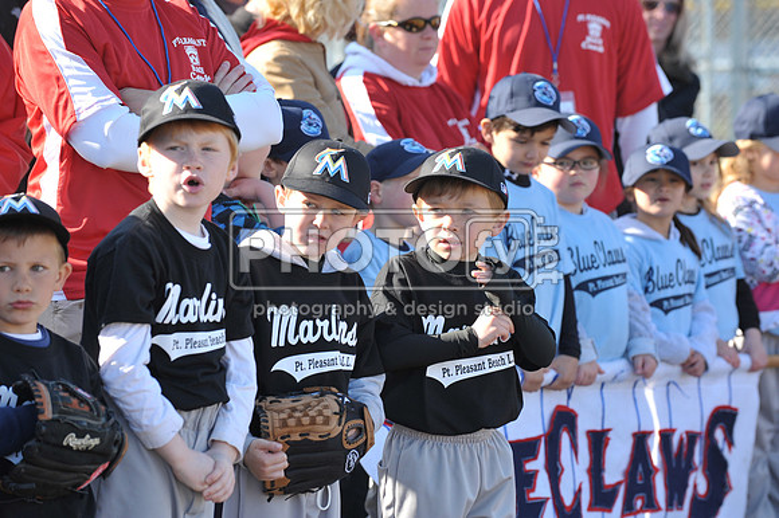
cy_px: 259
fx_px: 4325
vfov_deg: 6.9
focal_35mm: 200
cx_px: 390
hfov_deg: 10.3
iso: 400
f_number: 7.1
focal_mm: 200
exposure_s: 1/400
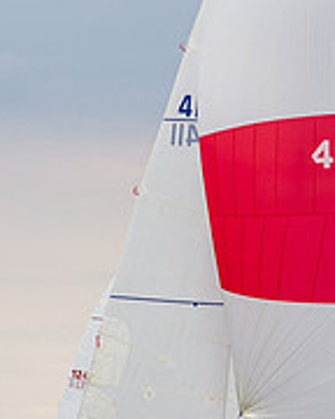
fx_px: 7597
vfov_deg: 3.2
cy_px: 254
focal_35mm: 613
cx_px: 309
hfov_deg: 2.5
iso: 500
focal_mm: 200
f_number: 5
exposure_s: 1/1250
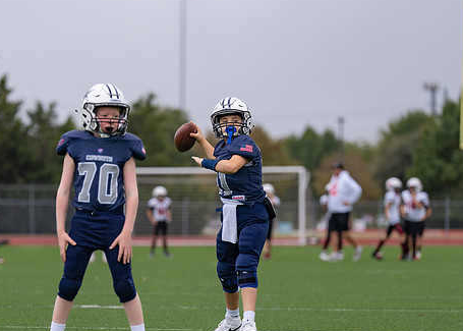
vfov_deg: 7.0
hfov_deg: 9.7
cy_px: 196
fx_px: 2722
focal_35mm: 207
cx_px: 200
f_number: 2.8
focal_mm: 155
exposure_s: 1/1000
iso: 640
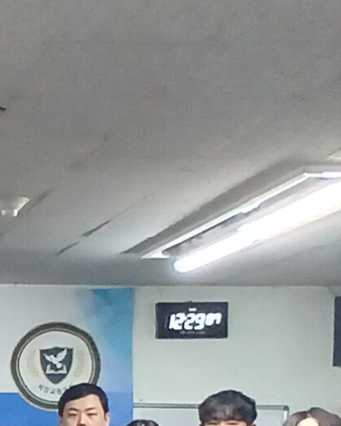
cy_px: 487
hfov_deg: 16.6
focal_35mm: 81
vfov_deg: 22.1
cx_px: -227
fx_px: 1021
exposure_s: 1/30
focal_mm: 1.4
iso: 200
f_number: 2.2
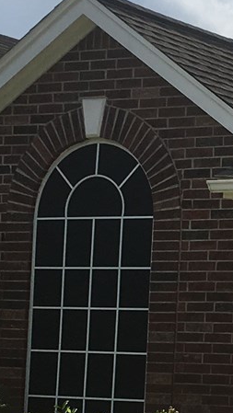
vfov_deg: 14.8
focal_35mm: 144
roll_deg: -2.3
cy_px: 344
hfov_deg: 7.9
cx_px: 512
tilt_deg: +3.4
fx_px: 1580
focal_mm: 4.15
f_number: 2.2
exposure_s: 1/2079
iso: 25
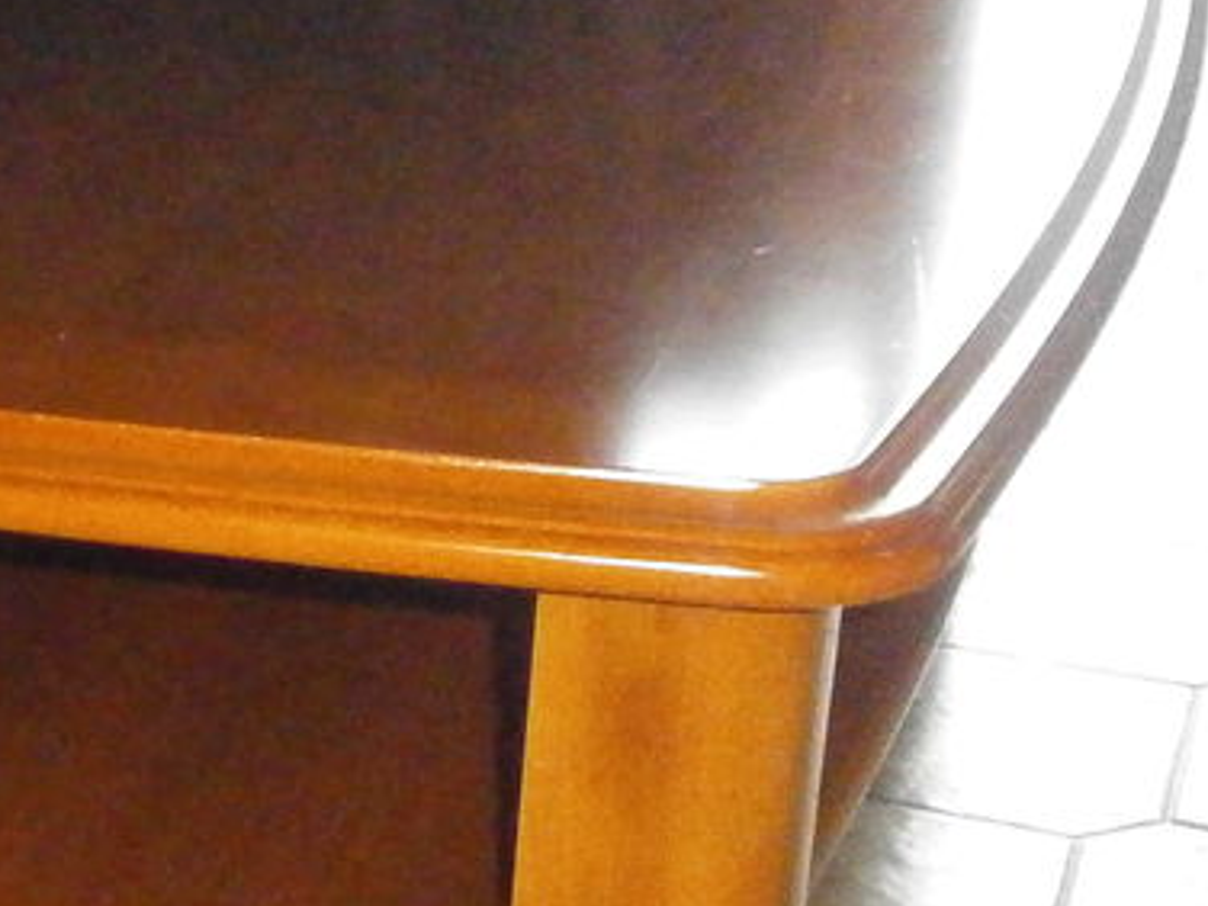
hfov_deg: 21.3
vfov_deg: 17.3
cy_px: 601
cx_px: -257
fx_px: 2966
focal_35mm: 85
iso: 1600
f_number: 3.1
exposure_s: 1/30
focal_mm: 5.8
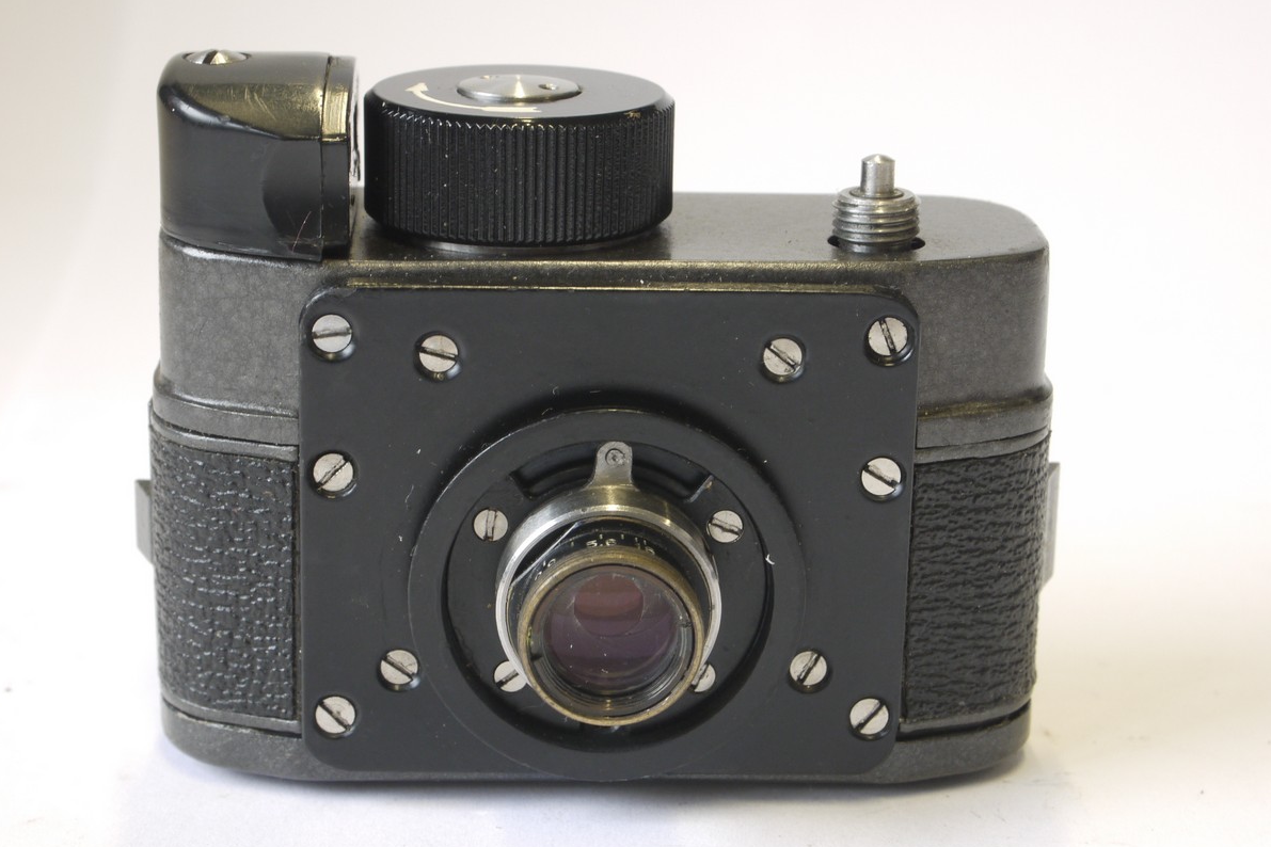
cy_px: 419
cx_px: 634
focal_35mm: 88
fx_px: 3107
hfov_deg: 23.1
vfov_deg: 15.5
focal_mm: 42
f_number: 11
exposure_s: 1/10
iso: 400
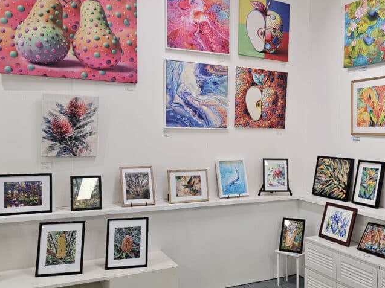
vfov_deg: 38.6
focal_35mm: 37
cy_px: 143
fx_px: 411
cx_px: 268
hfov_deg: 49.0
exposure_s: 1/100
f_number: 1.7
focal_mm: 6.3
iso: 200
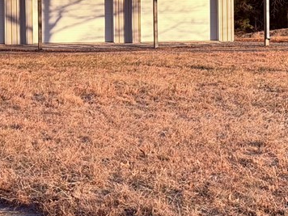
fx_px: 1148
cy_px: 44
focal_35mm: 138
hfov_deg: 14.1
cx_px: 10
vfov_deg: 10.7
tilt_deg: +0.0
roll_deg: +1.2
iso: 64
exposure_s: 1/1642
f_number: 1.78
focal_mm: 6.76
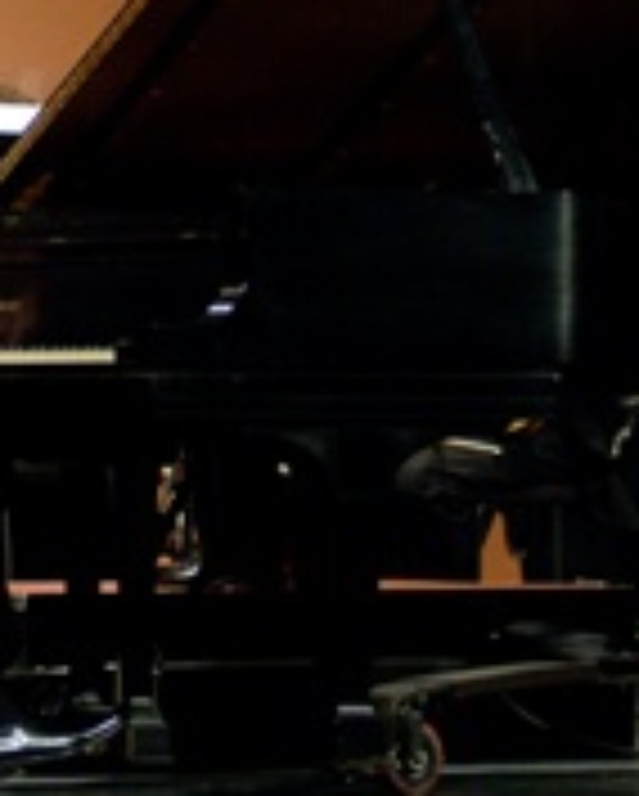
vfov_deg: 5.4
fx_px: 8496
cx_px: -216
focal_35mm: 360
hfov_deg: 4.3
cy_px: 130
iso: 800
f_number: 2.8
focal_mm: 100
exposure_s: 1/350
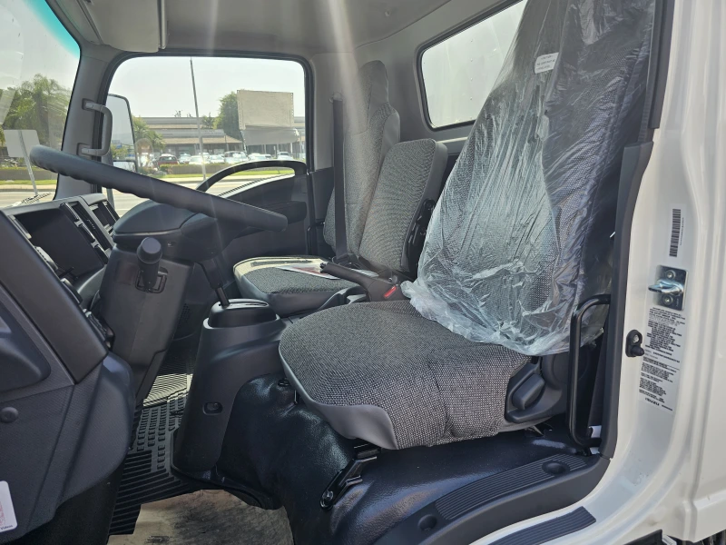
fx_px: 482
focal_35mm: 23
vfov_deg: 58.9
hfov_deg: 73.9
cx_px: 363
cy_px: 272
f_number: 1.7
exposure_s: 1/213
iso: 10
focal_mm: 6.3
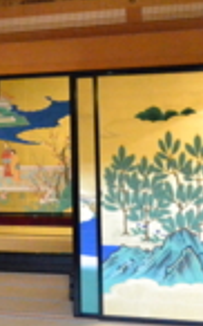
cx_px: -127
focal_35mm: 92
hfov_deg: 13.2
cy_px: 75
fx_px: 816
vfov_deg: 22.3
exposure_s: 1/160
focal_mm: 22
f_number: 6.3
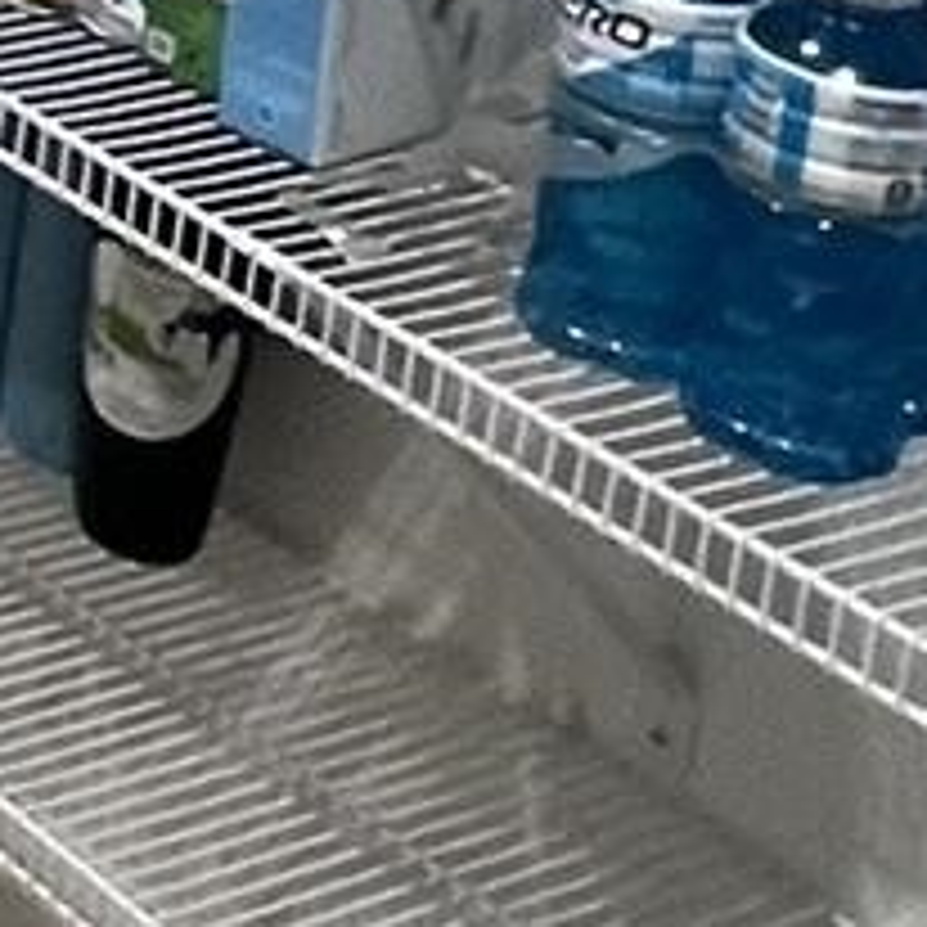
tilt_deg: -12.2
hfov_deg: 11.7
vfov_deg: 13.2
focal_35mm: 114
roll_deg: -2.2
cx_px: -1485
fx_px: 3454
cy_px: -932
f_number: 1.8
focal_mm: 1.57
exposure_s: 1/60
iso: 250
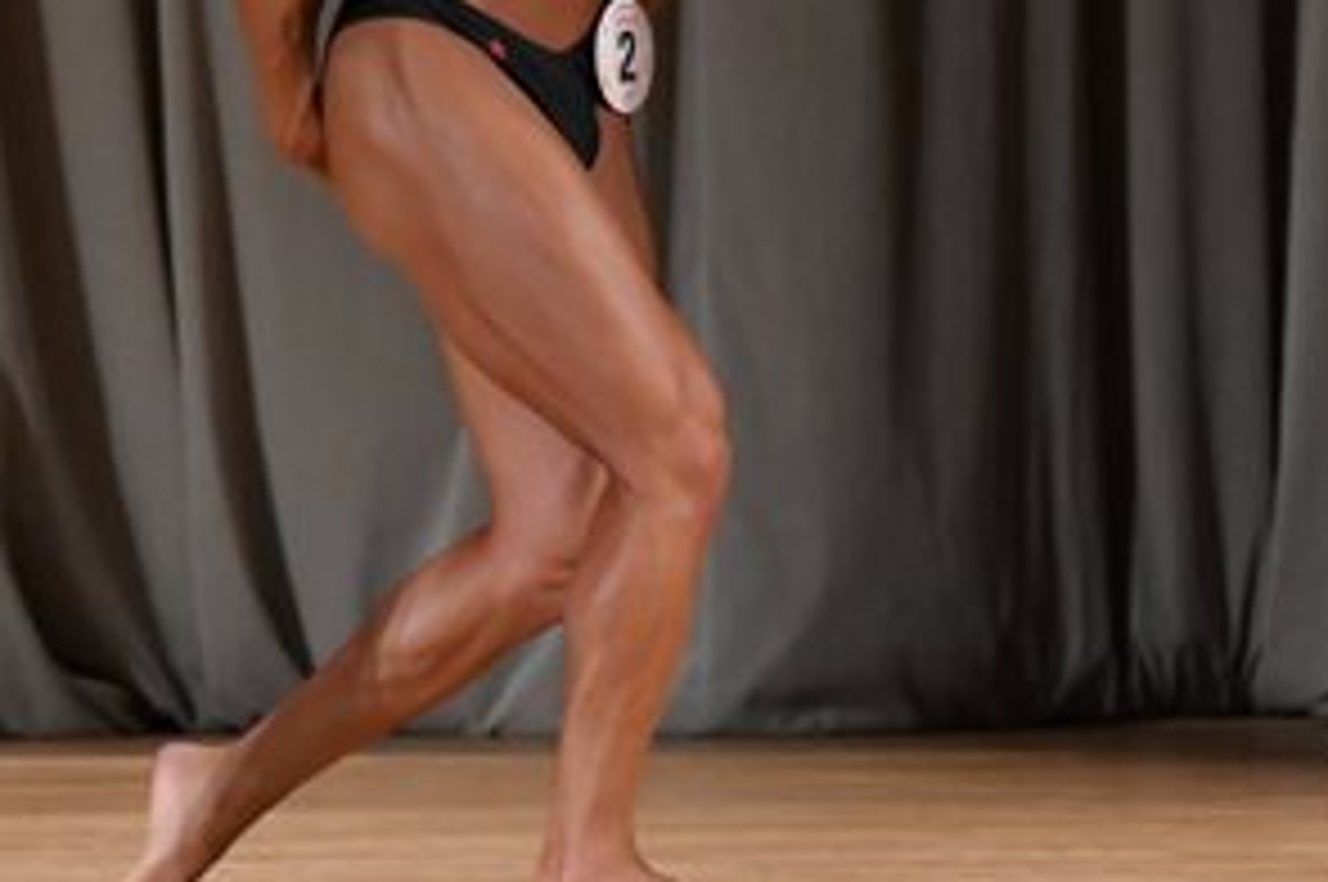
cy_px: 76
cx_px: 939
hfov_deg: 3.1
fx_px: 24725
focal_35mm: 671
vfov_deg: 2.0
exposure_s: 1/400
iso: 3200
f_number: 5.6
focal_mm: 170
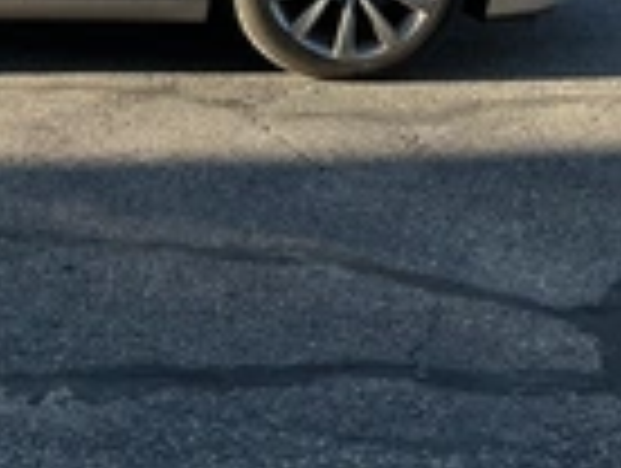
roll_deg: +1.7
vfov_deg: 17.1
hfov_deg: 22.2
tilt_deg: -5.8
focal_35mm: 81
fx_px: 1456
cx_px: -130
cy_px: -148
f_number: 1.8
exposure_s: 1/792
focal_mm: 3
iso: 25
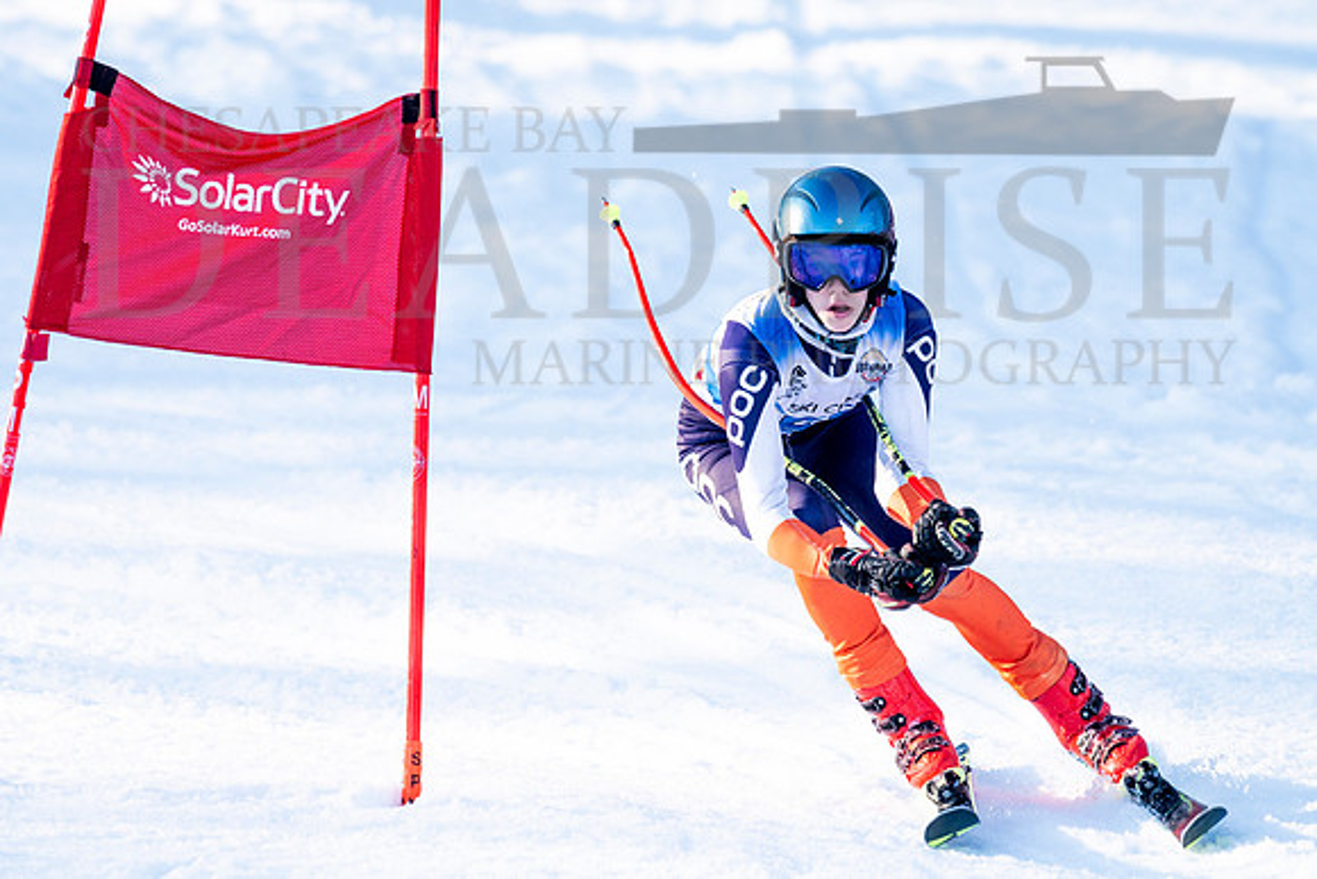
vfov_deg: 2.1
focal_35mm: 640
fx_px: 23431
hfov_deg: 3.2
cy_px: 377
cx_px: 564
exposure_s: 1/2000
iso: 1250
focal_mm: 560
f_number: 8
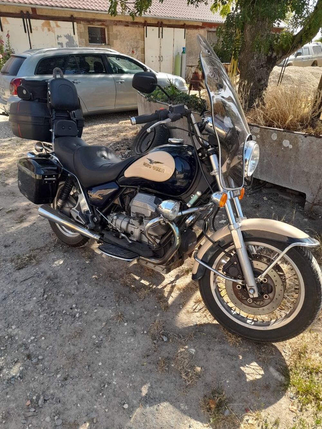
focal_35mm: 25
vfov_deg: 69.4
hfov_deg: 54.9
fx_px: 310
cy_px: 214
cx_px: 161
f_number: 2
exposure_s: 1/122
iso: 20
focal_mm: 4.6
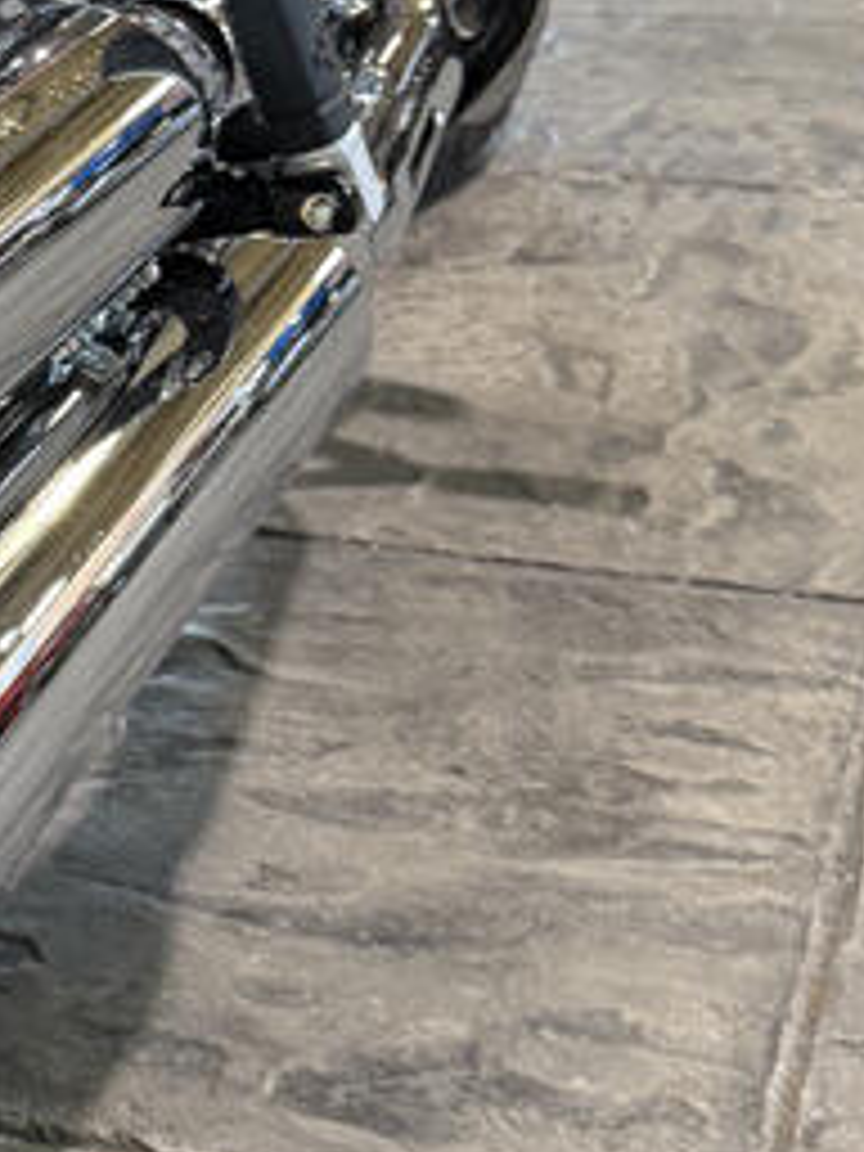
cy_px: 243
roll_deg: +2.6
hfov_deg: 14.6
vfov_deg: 20.2
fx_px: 3195
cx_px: -342
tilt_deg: -16.9
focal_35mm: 96
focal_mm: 6.76
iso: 200
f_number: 1.78
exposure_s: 1/60
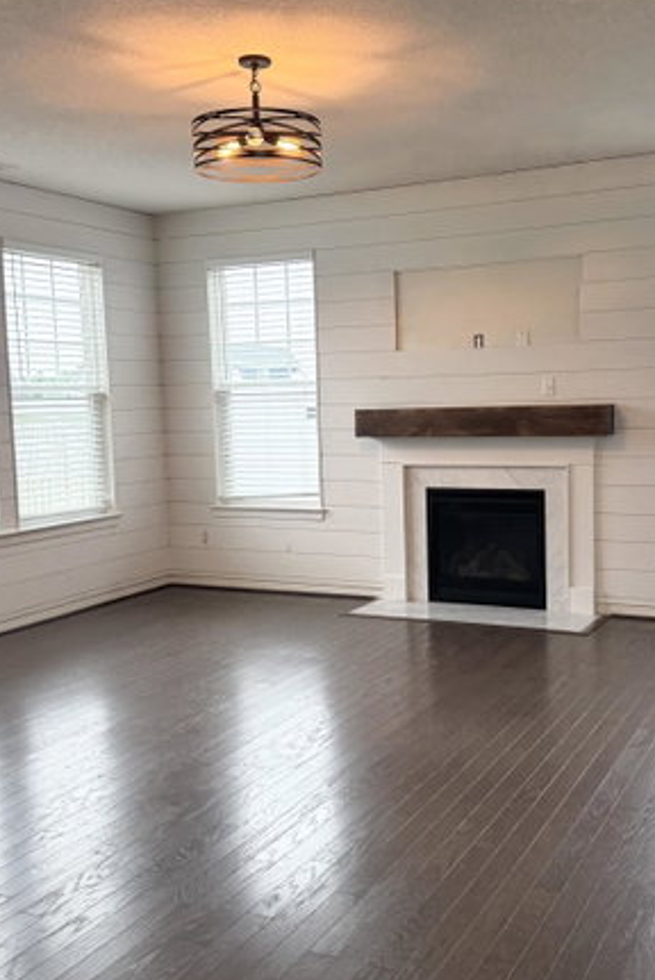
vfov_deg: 51.9
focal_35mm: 37
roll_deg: +2.3
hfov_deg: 35.9
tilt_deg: -4.6
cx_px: 388
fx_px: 1008
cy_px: 496
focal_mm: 6.76
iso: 125
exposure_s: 1/120
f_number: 1.78
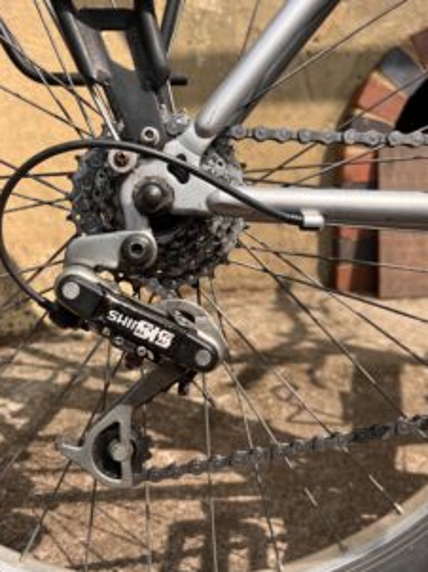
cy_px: 280
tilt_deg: -14.1
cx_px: 184
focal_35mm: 31
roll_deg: +1.5
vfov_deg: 58.4
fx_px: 512
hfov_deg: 45.3
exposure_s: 1/1600
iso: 50
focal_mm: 5.1
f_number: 1.6
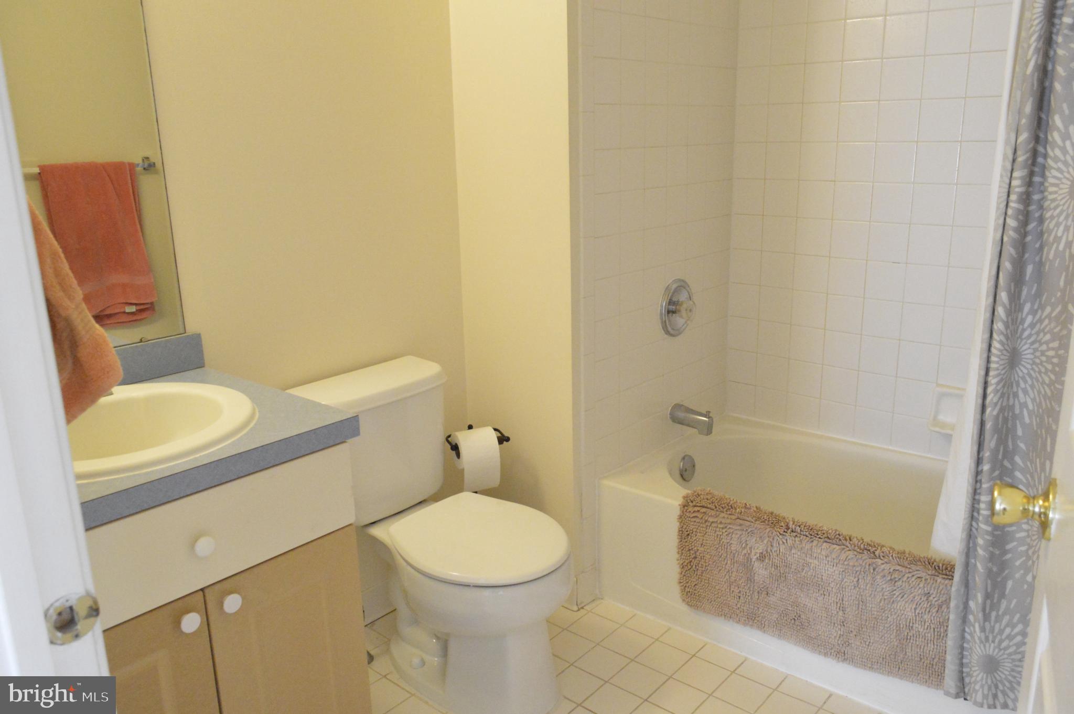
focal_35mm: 27
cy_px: 357
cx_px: 537
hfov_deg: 67.4
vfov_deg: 47.8
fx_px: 805
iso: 6400
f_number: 5.6
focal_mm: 18
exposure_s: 1/100
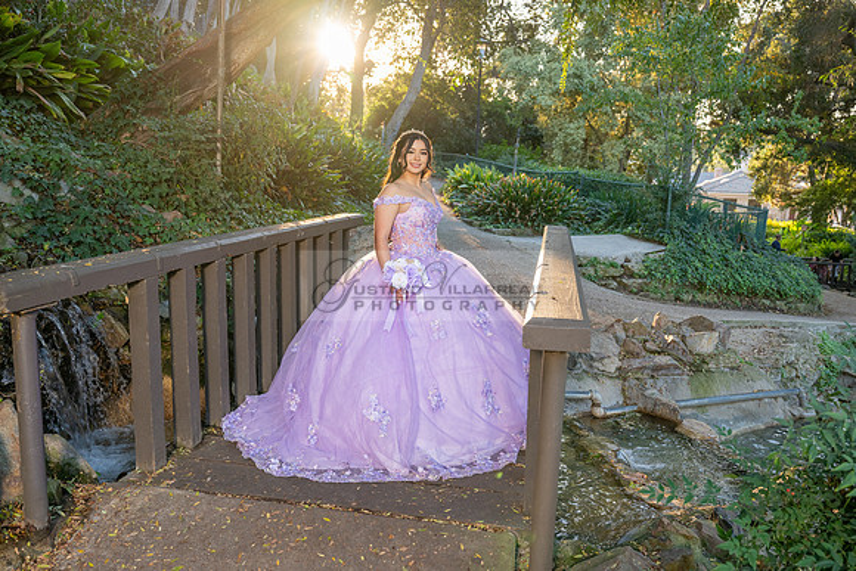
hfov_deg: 62.8
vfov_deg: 44.3
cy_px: 286
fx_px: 702
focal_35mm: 30
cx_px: 428
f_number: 4
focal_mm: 29.5
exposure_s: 1/200
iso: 400
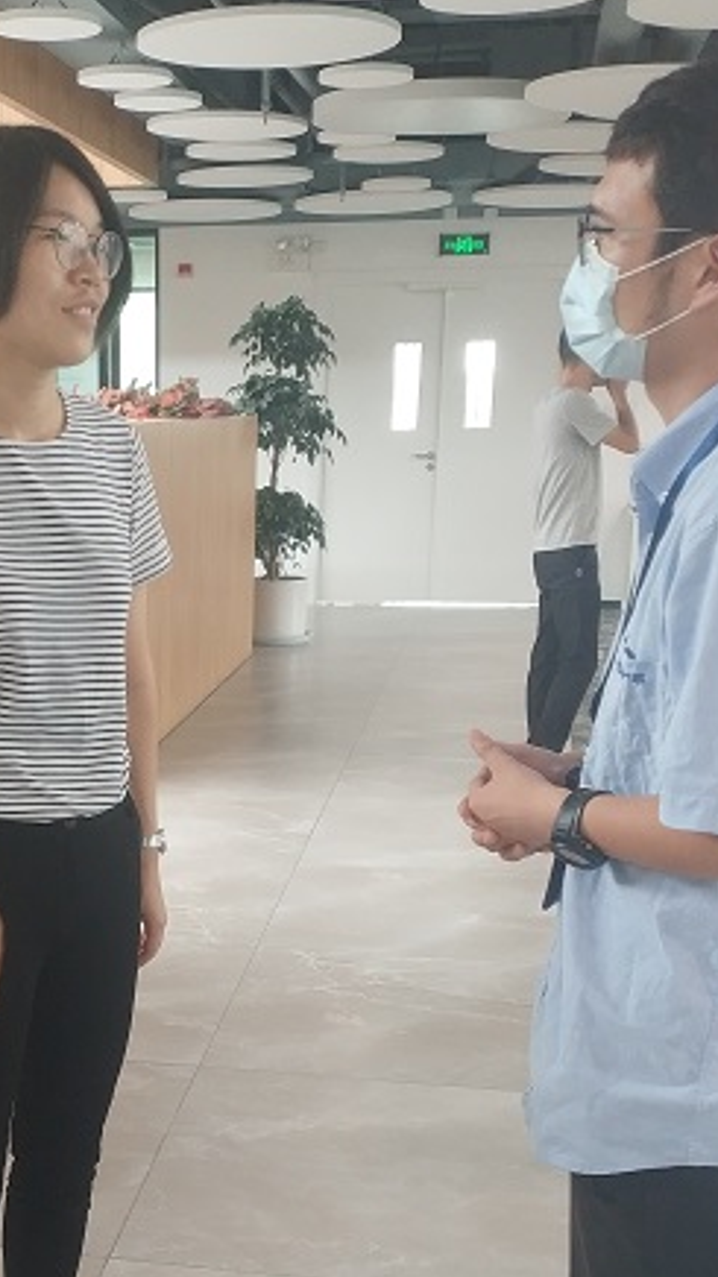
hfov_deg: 20.1
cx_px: 116
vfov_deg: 34.8
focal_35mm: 59
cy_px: 930
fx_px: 1998
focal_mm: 4.5
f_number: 2
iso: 246
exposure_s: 1/25
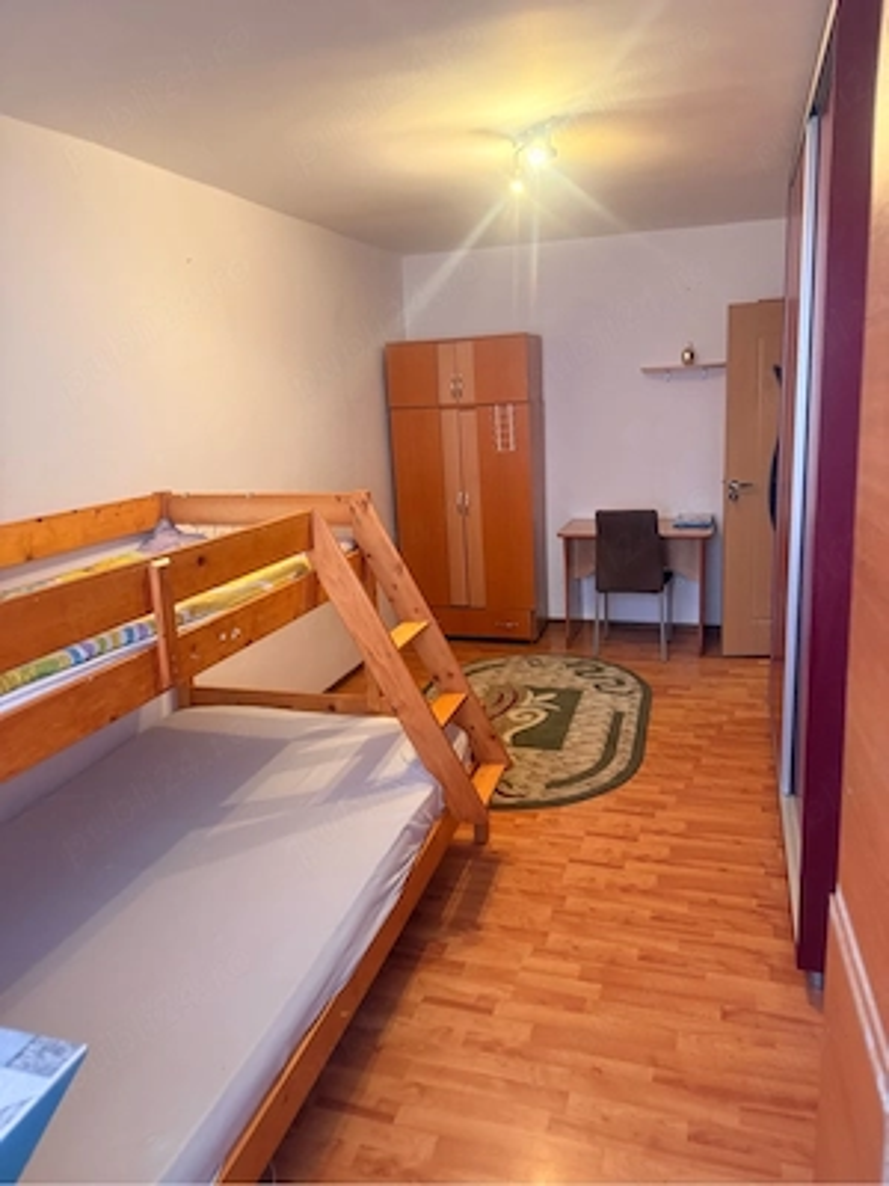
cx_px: 444
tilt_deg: -13.0
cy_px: 593
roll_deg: +4.7
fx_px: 822
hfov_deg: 56.8
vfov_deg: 71.6
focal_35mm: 24
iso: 250
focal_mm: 6.76
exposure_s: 1/60
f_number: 1.78
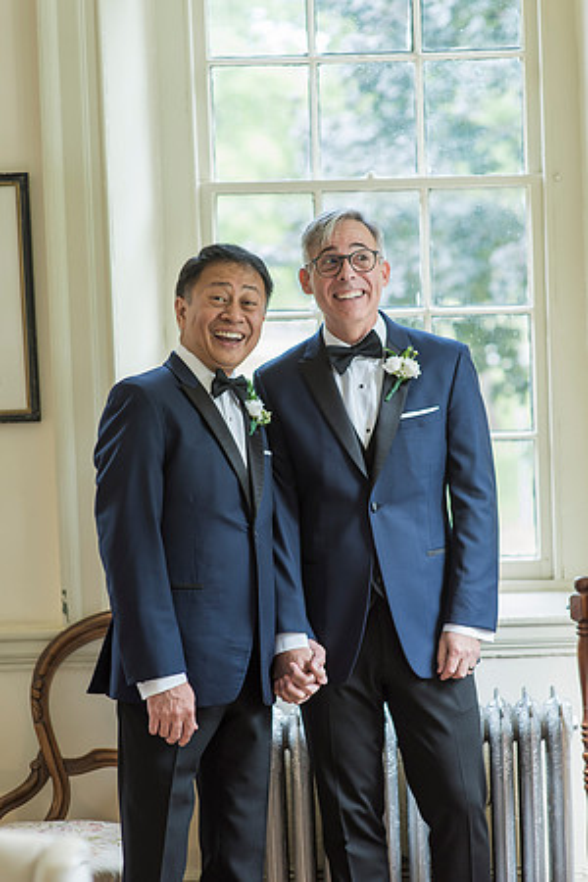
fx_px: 2082
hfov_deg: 16.1
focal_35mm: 85
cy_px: 441
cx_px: 294
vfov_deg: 23.9
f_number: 2.8
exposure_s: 1/125
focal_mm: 85
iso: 500
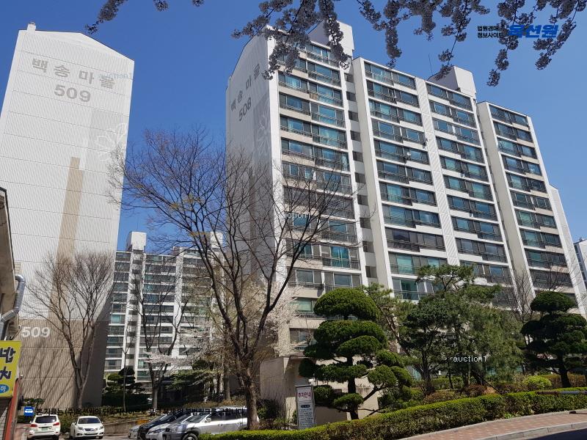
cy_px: 220
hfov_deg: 67.3
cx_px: 294
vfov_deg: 53.1
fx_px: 441
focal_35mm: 26
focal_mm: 4.2
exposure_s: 1/2504
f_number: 1.7
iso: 40
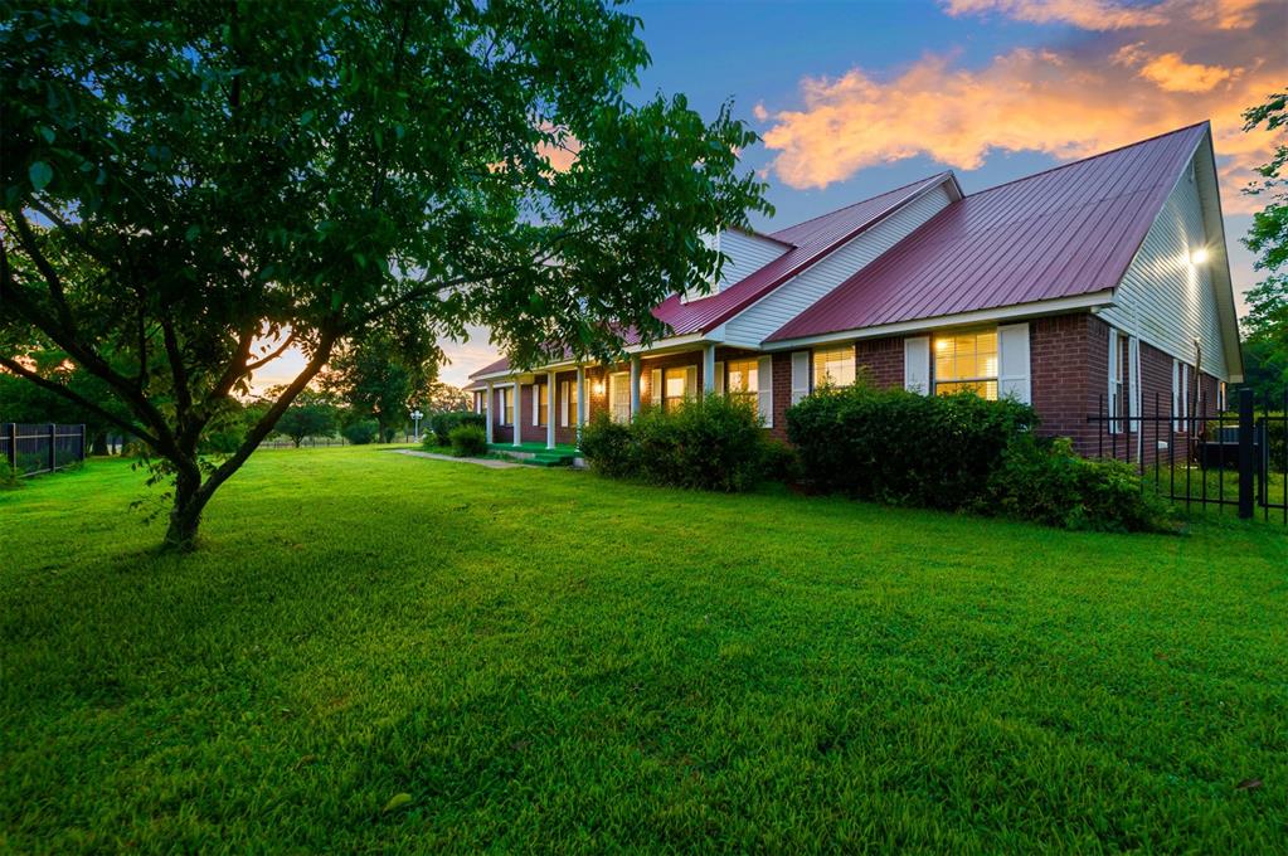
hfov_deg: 104.3
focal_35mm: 14
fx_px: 500
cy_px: 428
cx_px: 644
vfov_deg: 81.1
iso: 320
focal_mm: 14
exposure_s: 1/2
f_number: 10
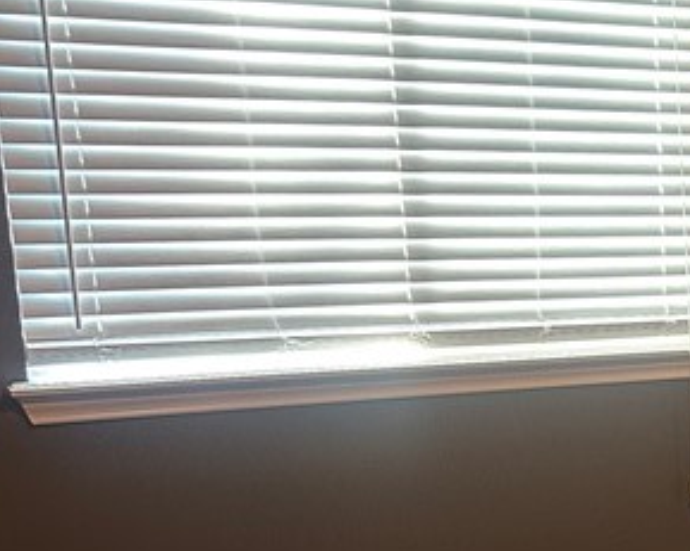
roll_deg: -1.1
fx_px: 1694
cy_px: 603
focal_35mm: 83
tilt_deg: -14.3
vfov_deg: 17.8
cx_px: 876
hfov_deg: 21.1
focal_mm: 6.86
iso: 250
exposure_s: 1/60
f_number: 1.78
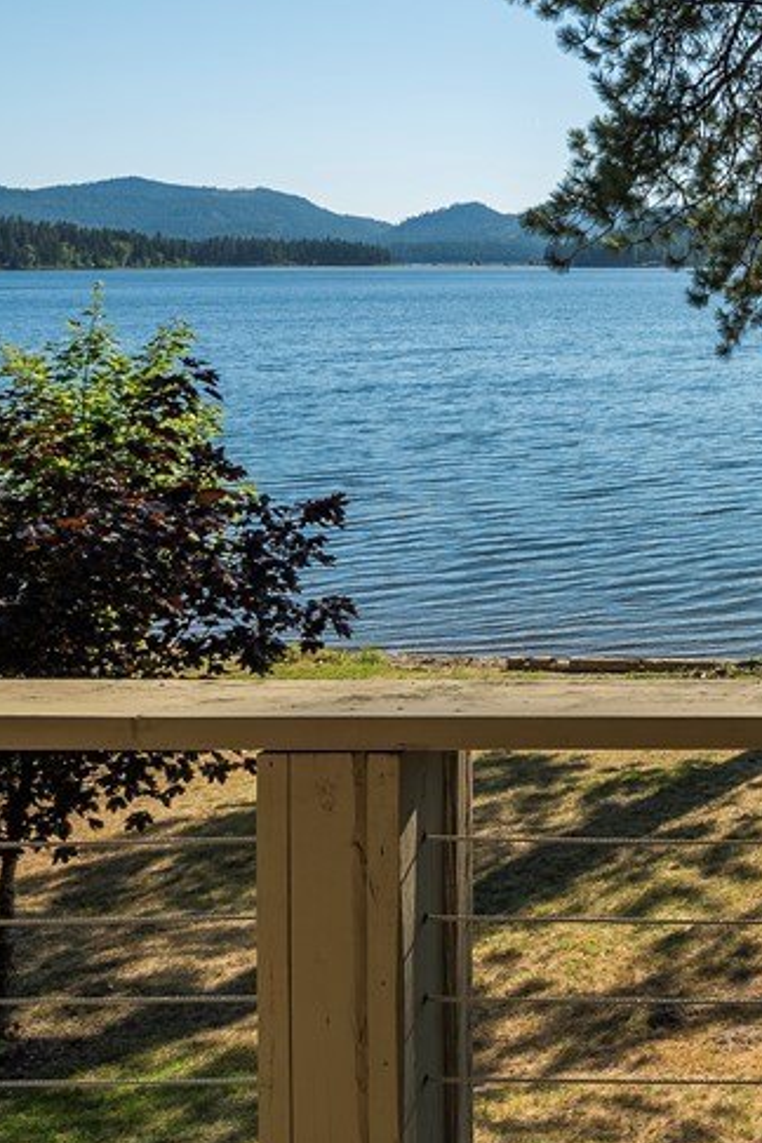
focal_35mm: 38
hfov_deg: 24.3
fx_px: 1206
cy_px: 310
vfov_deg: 49.0
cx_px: 1231
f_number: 8
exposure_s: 1/200
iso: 50
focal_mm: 17
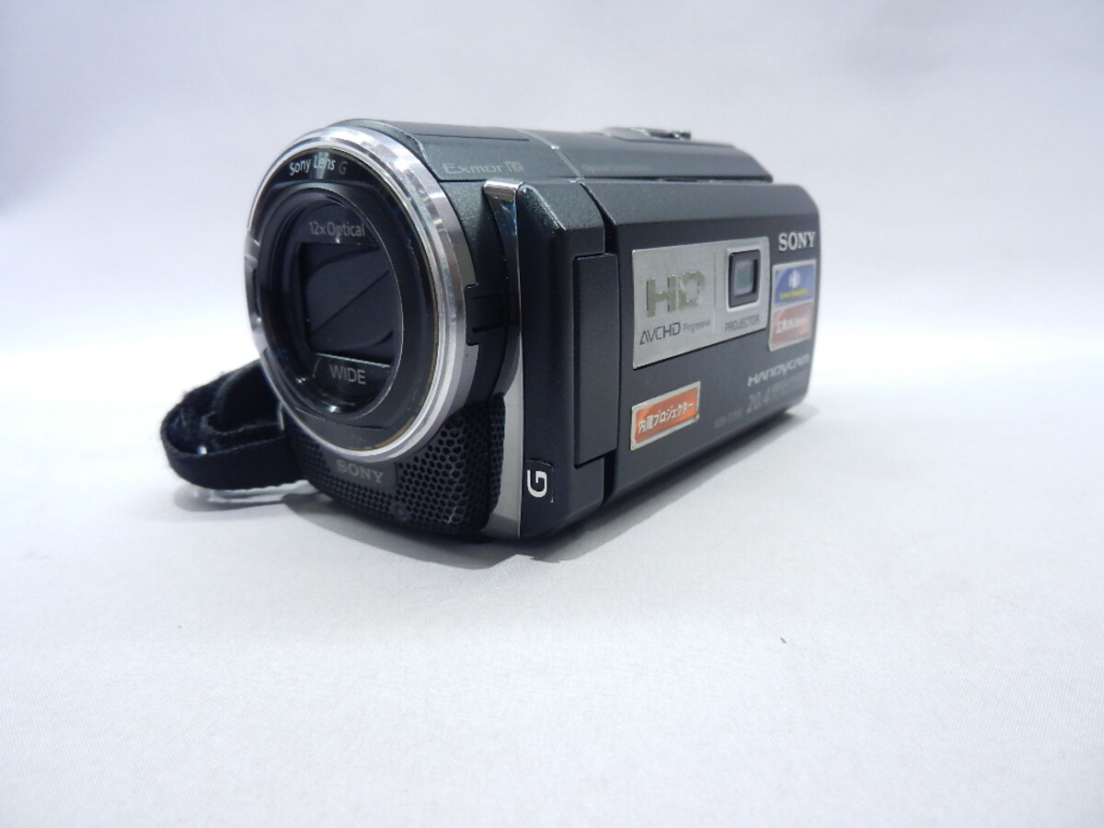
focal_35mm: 25
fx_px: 797
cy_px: 414
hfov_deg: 69.4
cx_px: 552
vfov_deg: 54.9
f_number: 3.5
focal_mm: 4.5
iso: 160
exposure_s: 1/50
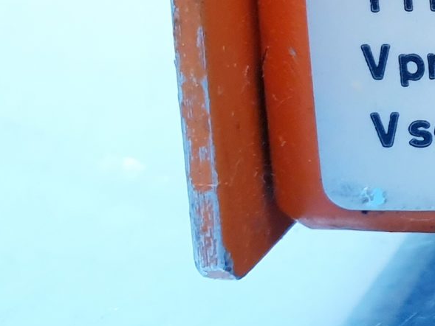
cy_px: 35
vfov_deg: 13.0
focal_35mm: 113
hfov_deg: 14.5
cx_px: 861
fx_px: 1420
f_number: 2.4
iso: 250
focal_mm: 4.3
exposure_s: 1/50
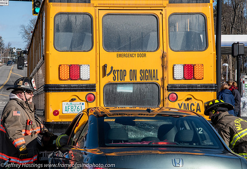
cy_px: 86
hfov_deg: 20.2
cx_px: 100
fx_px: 691
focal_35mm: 100
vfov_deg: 13.9
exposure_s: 1/200
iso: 400
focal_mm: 56
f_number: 16
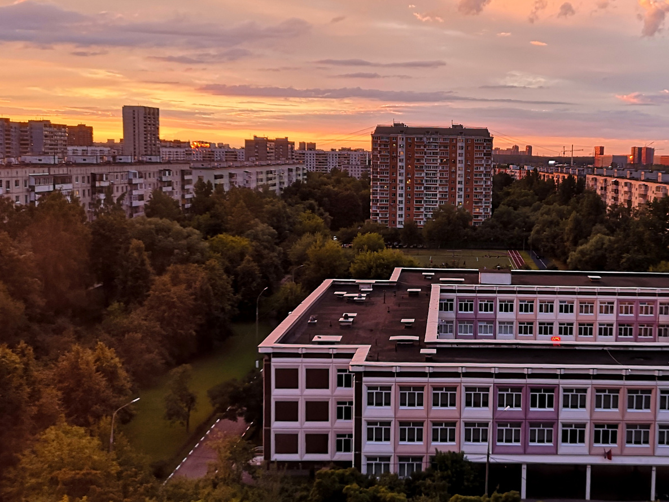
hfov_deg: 44.8
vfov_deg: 35.1
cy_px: 235
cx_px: 471
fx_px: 792
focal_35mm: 41
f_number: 1.8
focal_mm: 5.58
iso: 100
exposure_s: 1/100
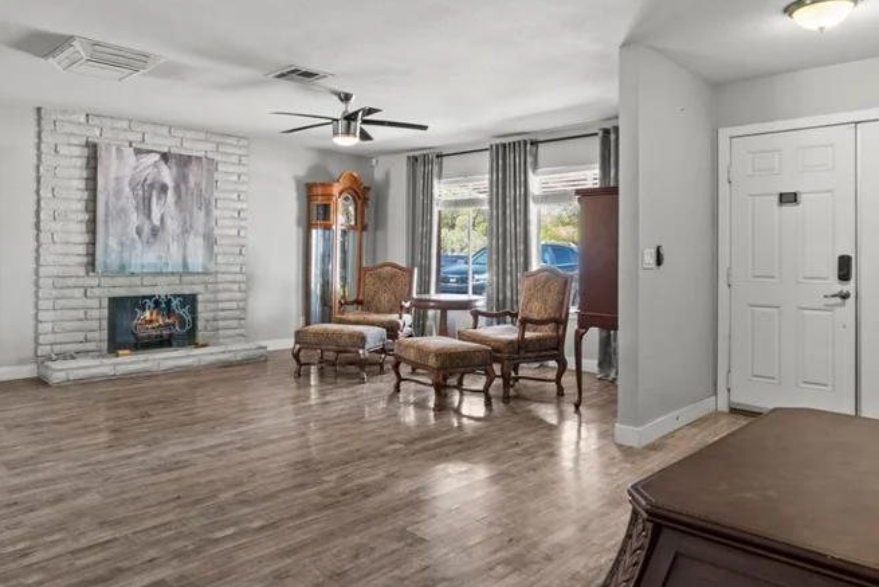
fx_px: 611
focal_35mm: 25
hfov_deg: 71.2
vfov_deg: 50.9
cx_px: 385
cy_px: 232
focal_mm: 16
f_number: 9
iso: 200
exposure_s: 6
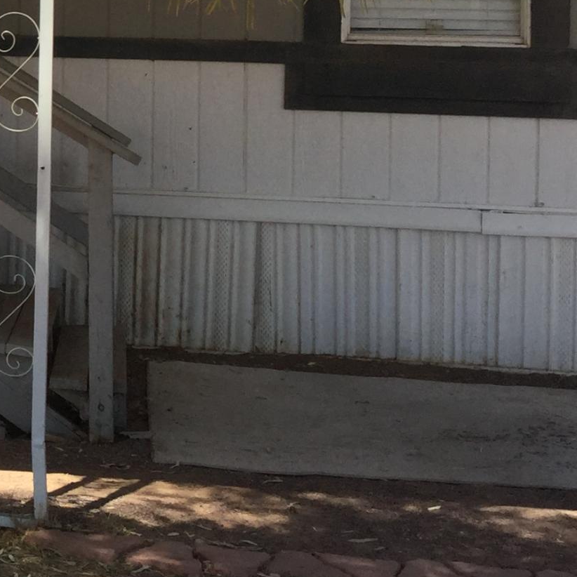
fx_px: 1886
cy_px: -5
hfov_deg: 15.8
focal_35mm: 100
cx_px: -324
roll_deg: -1.9
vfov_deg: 17.0
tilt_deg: +1.2
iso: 25
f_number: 2.4
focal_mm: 3.3
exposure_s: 1/679
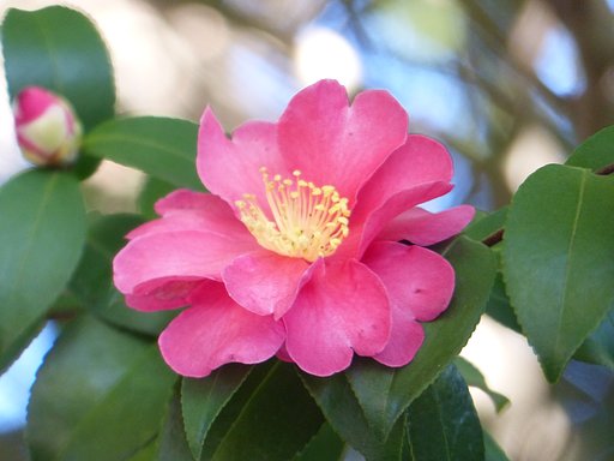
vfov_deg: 2.5
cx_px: 307
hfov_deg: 3.3
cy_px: 230
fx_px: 10642
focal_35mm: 600
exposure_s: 1/80
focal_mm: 108
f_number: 2.8
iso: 400
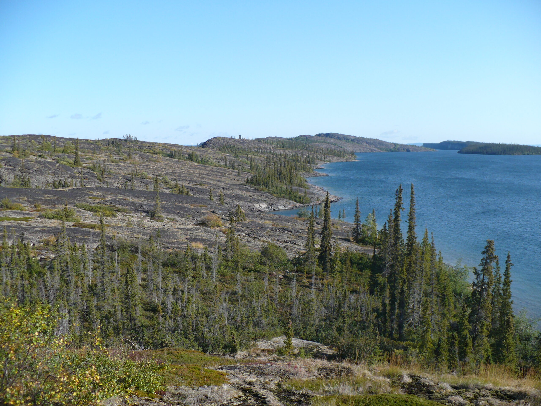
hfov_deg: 50.1
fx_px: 578
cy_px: 203
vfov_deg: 38.7
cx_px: 270
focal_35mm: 37
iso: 100
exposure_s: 1/1000
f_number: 2.8
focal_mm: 6.1
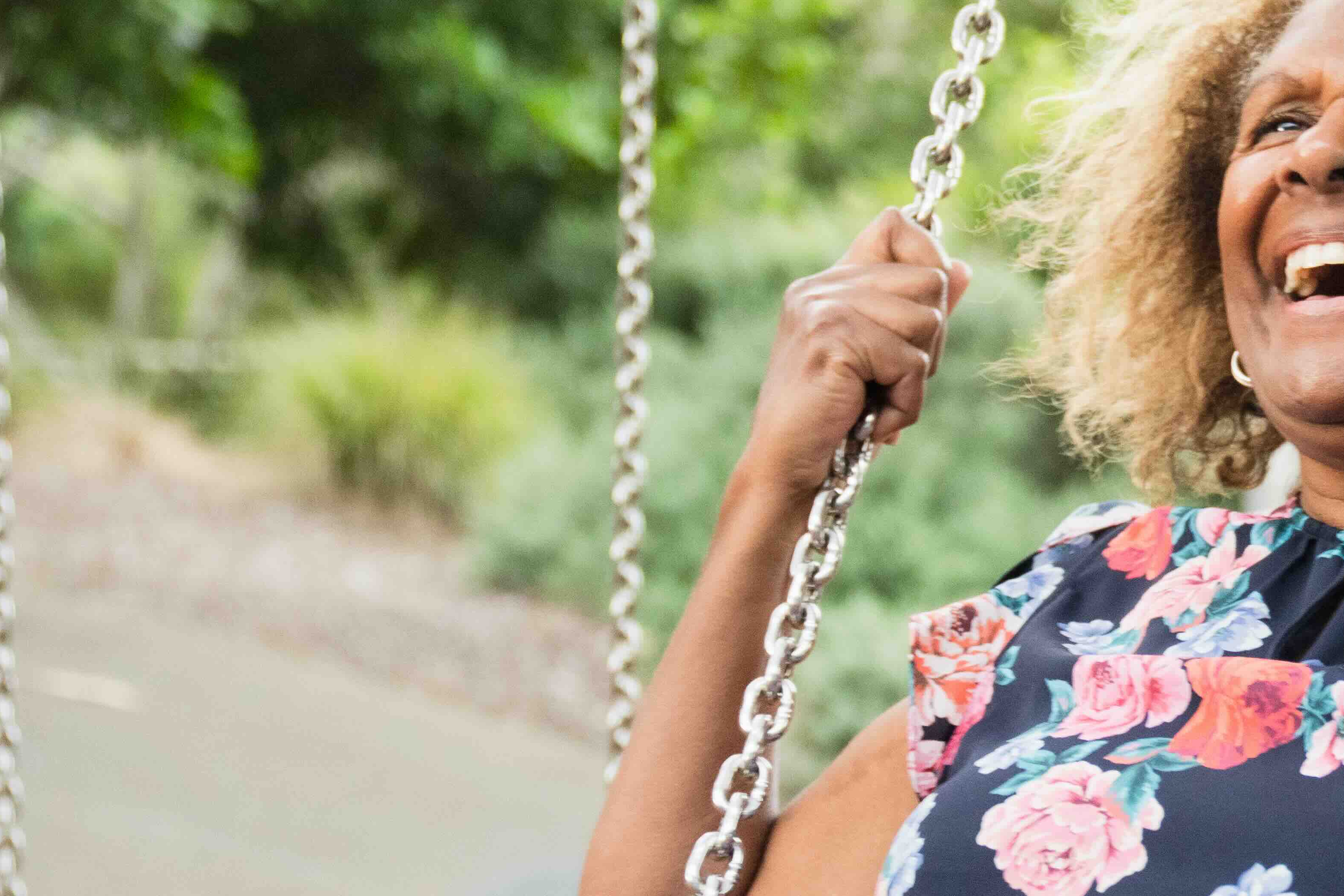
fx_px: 4218
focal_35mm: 113
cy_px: 541
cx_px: 1521
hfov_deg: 17.4
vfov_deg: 12.1
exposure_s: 1/200
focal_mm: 41
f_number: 2.8
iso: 1250
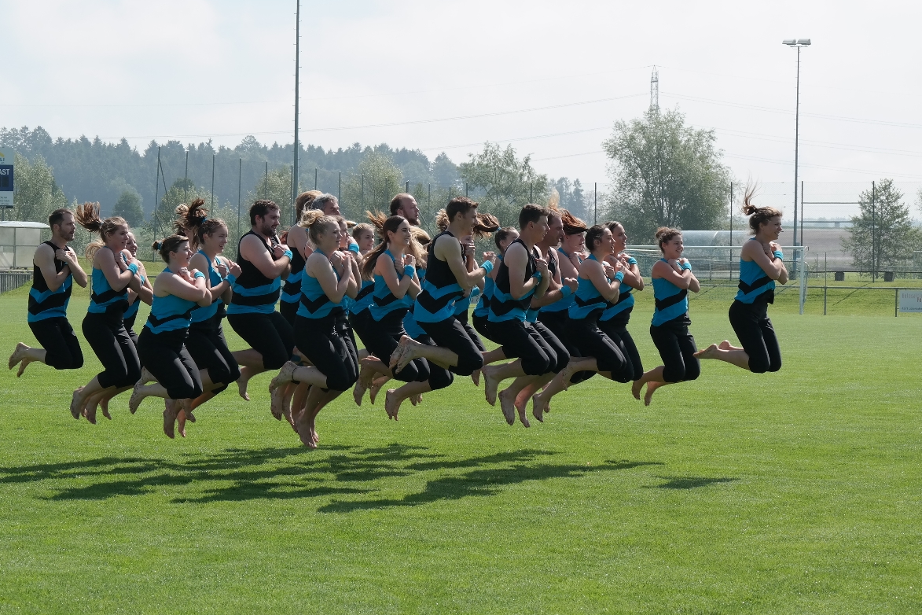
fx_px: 2689
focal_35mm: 105
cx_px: 317
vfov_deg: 13.0
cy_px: 311
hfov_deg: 19.4
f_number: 7.1
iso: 200
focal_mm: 50
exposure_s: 1/400
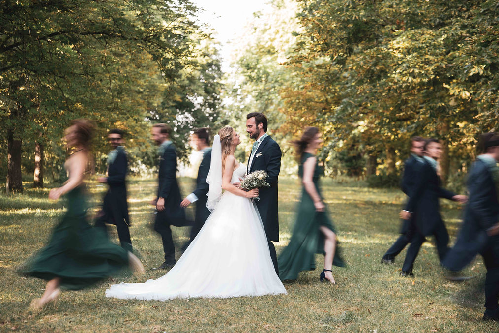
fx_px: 1566
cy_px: 167
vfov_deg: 12.1
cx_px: 248
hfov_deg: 18.1
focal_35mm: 113
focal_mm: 112
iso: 50
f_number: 4.5
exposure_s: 1/15
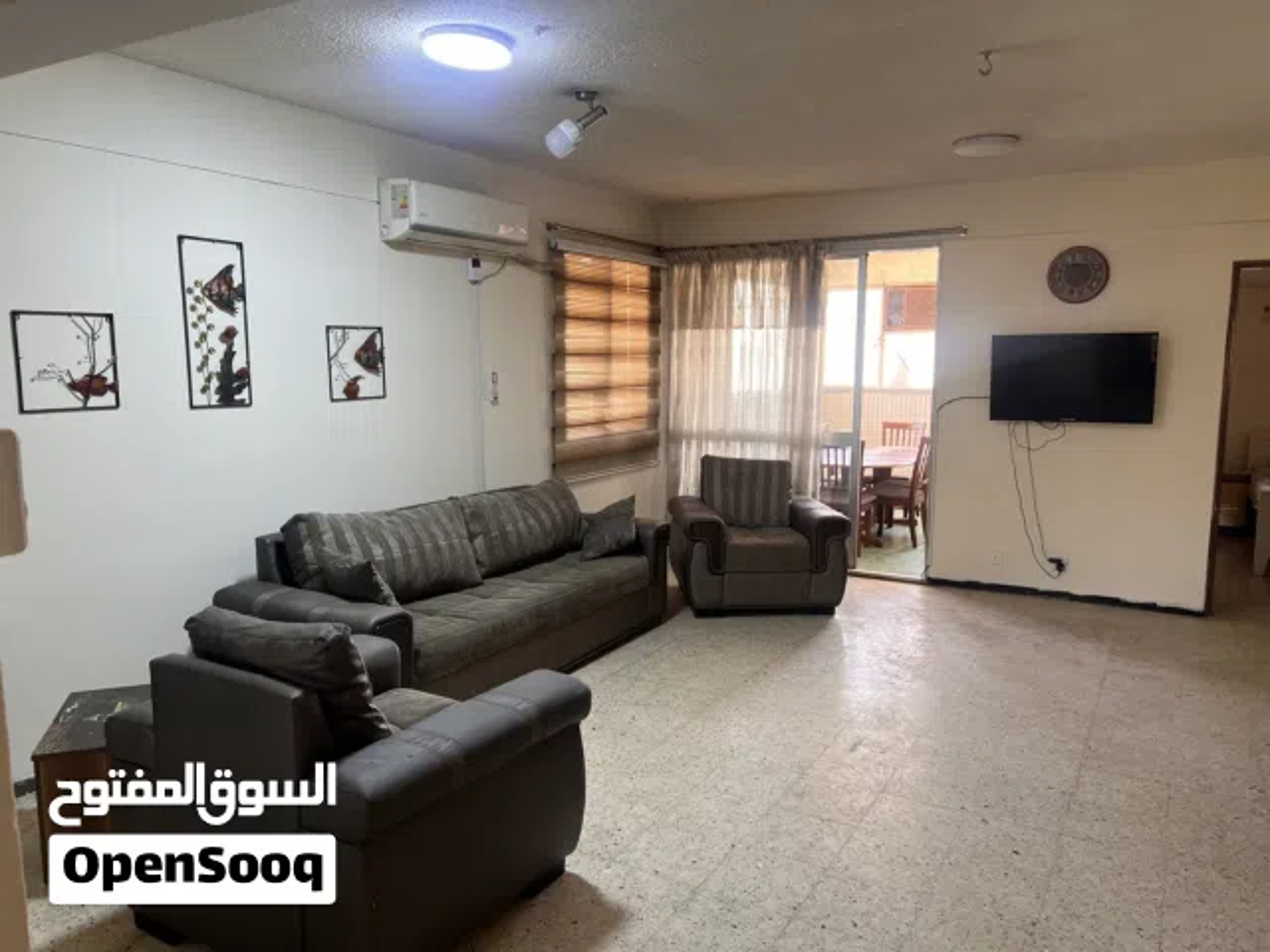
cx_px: 635
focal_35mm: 26
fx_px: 954
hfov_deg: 67.3
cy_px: 476
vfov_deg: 53.1
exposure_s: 1/102
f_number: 1.5
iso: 125
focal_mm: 5.7
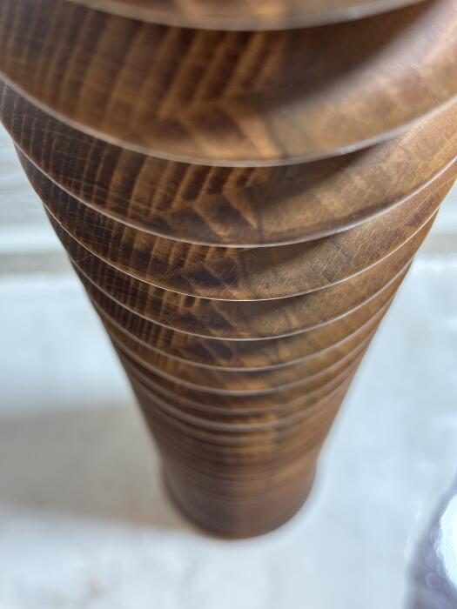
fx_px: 845
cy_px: 304
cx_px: 228
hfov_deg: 30.3
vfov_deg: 39.7
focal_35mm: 48
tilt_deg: -73.8
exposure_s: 1/50
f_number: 1.78
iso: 125
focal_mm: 6.76
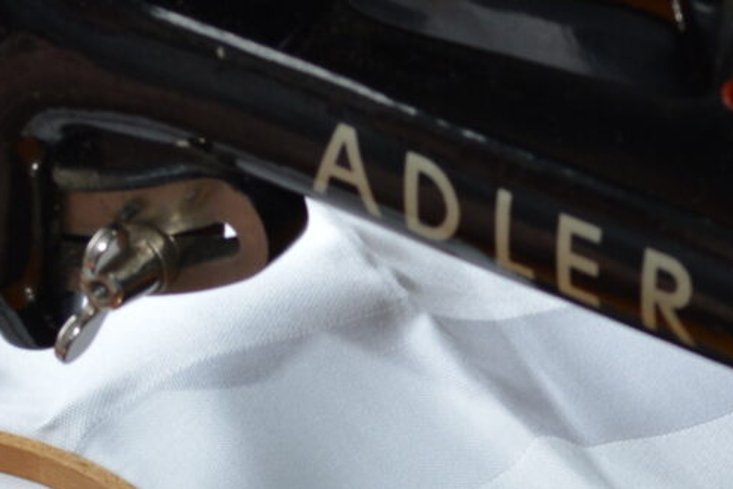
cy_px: 493
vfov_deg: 6.1
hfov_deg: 9.1
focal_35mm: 225
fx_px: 4574
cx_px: 644
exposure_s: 1/30
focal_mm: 29
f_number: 5.6
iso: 200
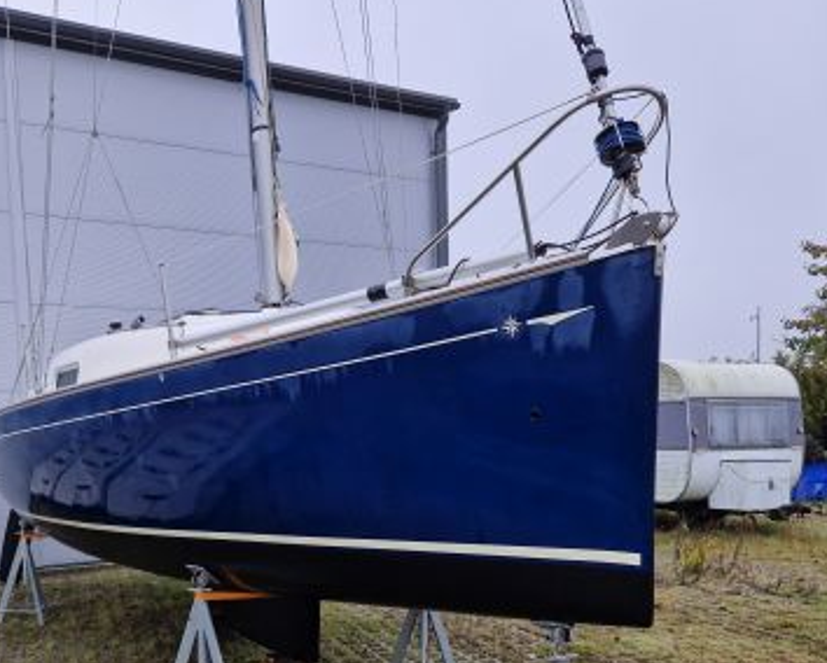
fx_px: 931
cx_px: 346
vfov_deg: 38.4
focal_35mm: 38
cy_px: 481
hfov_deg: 47.7
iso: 50
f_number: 1.8
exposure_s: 1/180
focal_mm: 5.4
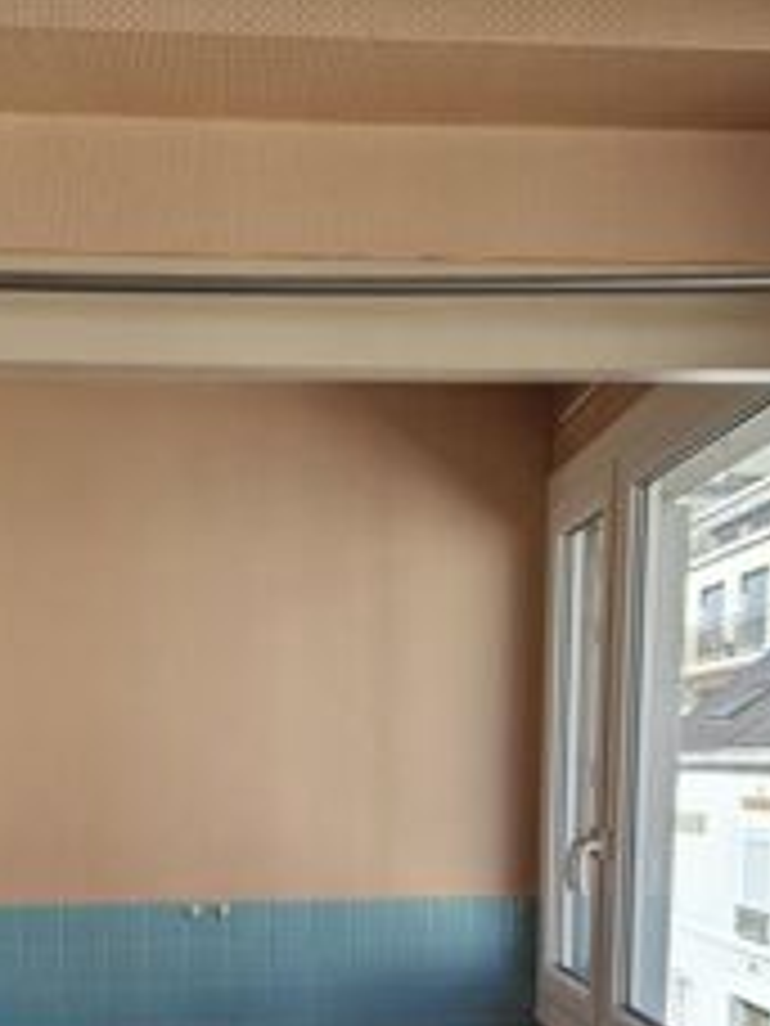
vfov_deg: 40.0
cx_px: 302
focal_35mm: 43
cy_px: 956
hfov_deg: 33.5
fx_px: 1275
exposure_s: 1/321
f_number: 1.8
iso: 50
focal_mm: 5.4
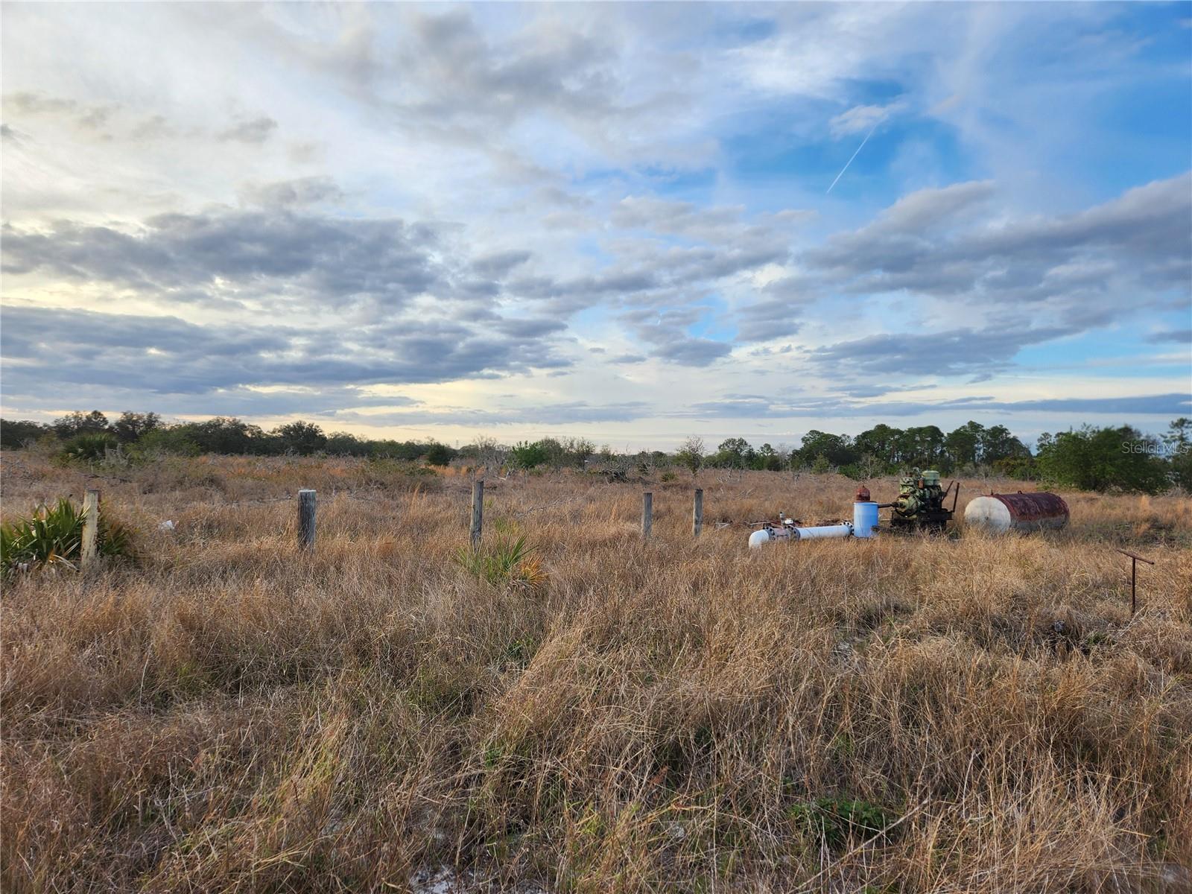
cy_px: 447
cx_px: 596
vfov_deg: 58.9
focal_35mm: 23
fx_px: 792
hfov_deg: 73.9
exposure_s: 1/322
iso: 20
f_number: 1.8
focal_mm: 5.4
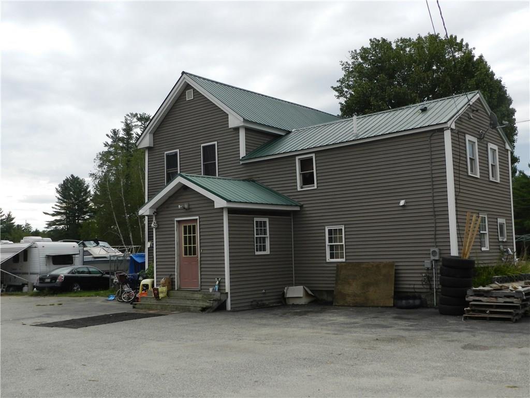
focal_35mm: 38
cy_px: 199
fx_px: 582
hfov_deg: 49.0
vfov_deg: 37.7
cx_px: 265
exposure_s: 1/320
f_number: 4
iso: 160
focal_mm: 6.7
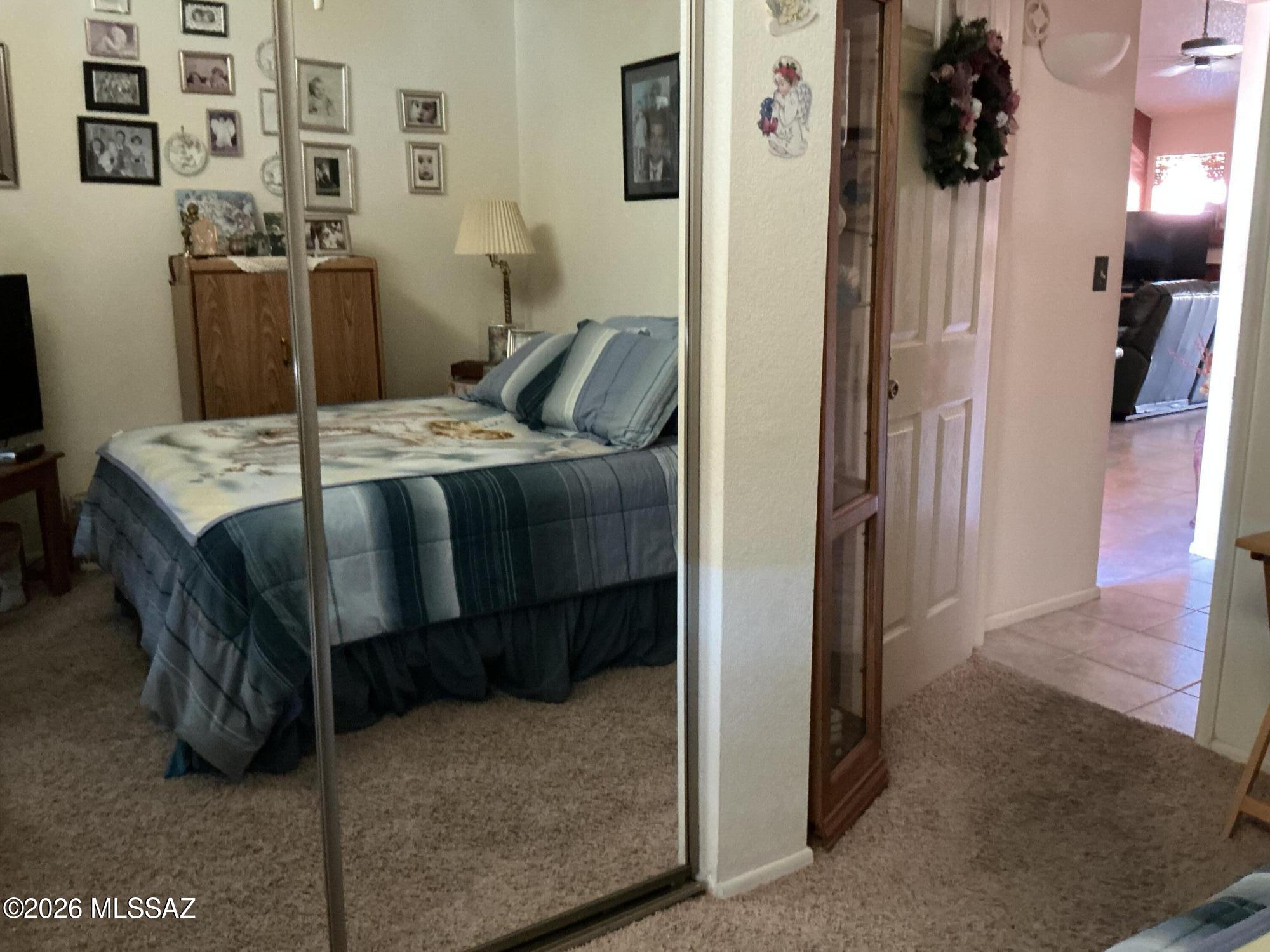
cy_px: 476
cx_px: 635
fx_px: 1064
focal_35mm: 29
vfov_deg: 48.2
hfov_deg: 61.7
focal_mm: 3
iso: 500
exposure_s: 1/24
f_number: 1.8
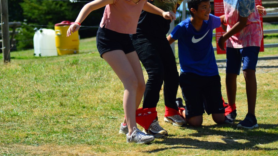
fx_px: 1335
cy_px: 44
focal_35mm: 181
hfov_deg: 11.9
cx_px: 153
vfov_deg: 6.7
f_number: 4
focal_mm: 92
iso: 100
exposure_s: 1/640
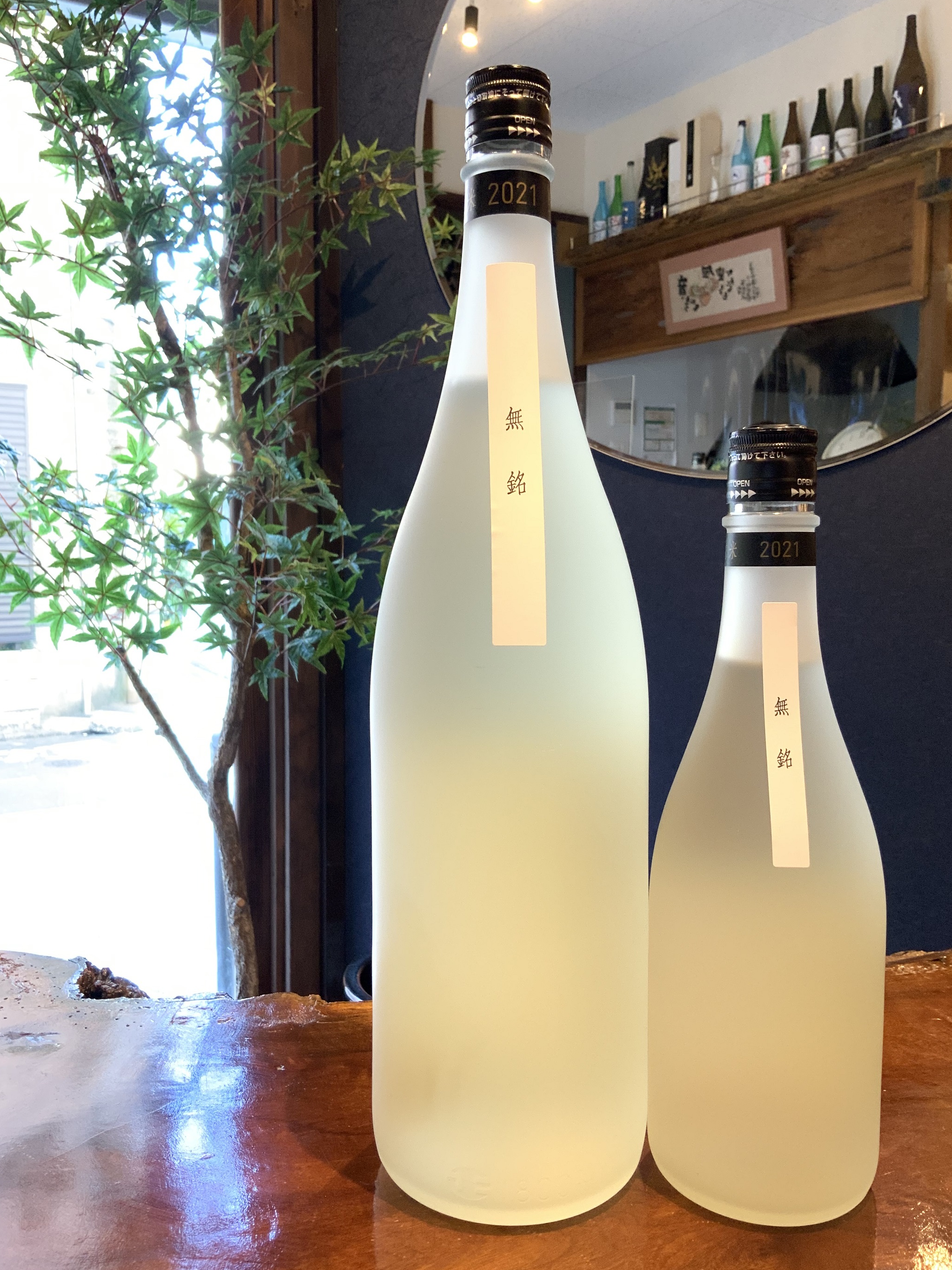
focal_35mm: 30
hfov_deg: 46.8
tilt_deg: -5.1
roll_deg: +0.1
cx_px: 473
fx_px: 1100
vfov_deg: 60.0
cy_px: 631
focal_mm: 3
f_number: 1.8
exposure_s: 1/50
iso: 160
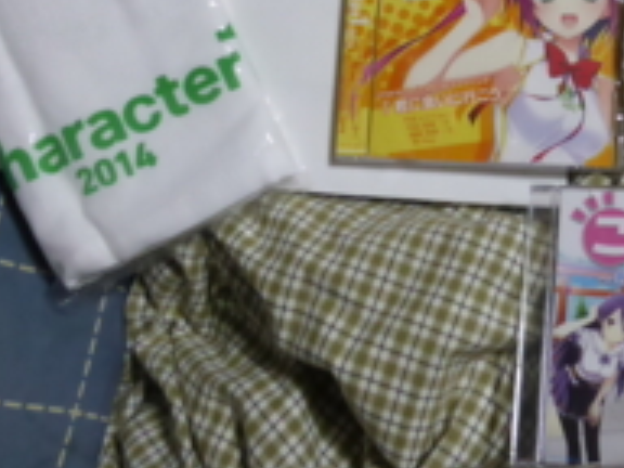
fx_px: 1082
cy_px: -78
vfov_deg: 22.7
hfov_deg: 30.8
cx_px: 559
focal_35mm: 60
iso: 400
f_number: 3.3
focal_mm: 4.3
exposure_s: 1/15
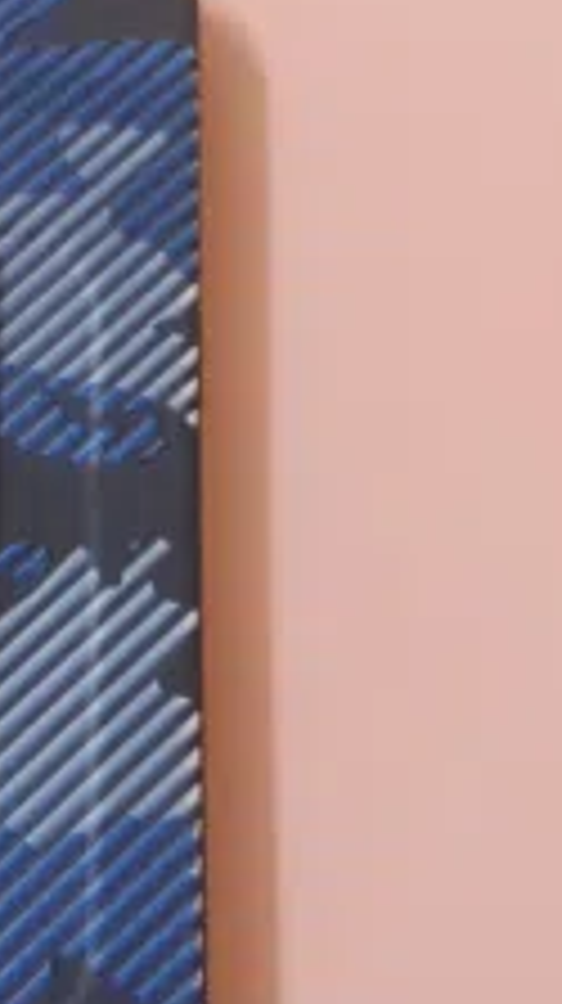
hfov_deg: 23.7
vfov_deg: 43.8
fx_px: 1248
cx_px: -67
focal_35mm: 47
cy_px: 509
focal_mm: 5.23
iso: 500
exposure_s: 1/20
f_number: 1.8
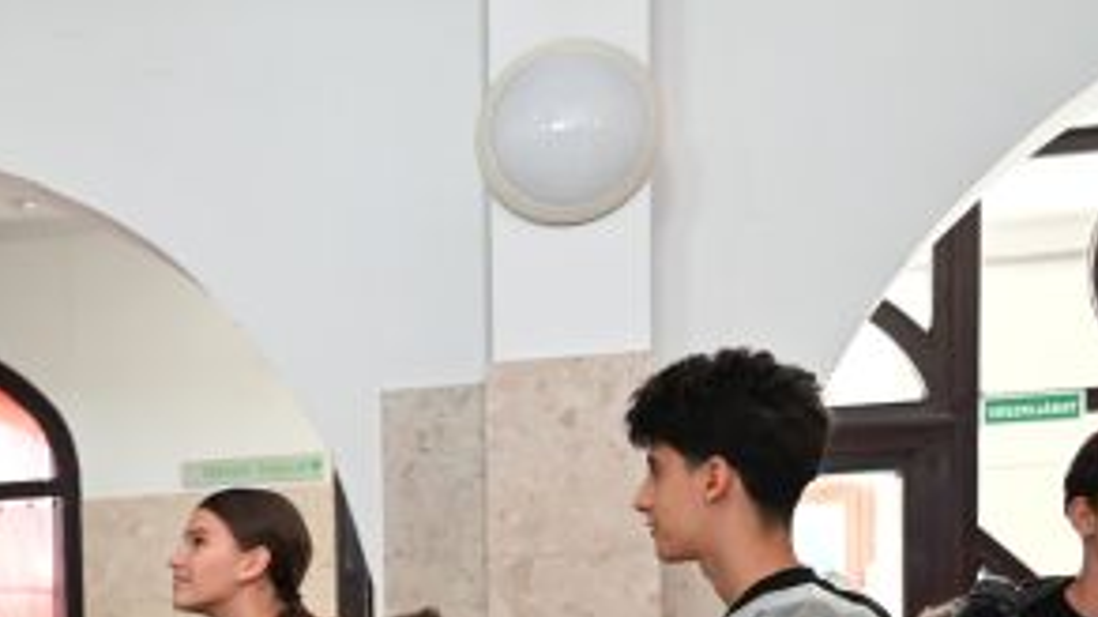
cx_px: -308
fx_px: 2590
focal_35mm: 89
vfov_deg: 12.9
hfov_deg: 21.7
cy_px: 910
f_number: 4.5
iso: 1600
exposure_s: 1/80
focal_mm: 31
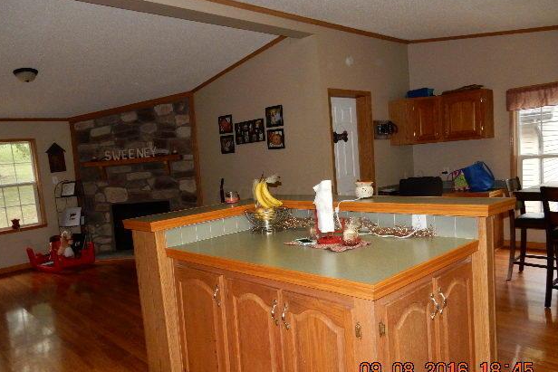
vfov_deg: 47.9
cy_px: 198
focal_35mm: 27
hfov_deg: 67.4
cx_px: 269
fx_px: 419
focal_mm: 4.5
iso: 500
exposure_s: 1/30
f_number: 3.7
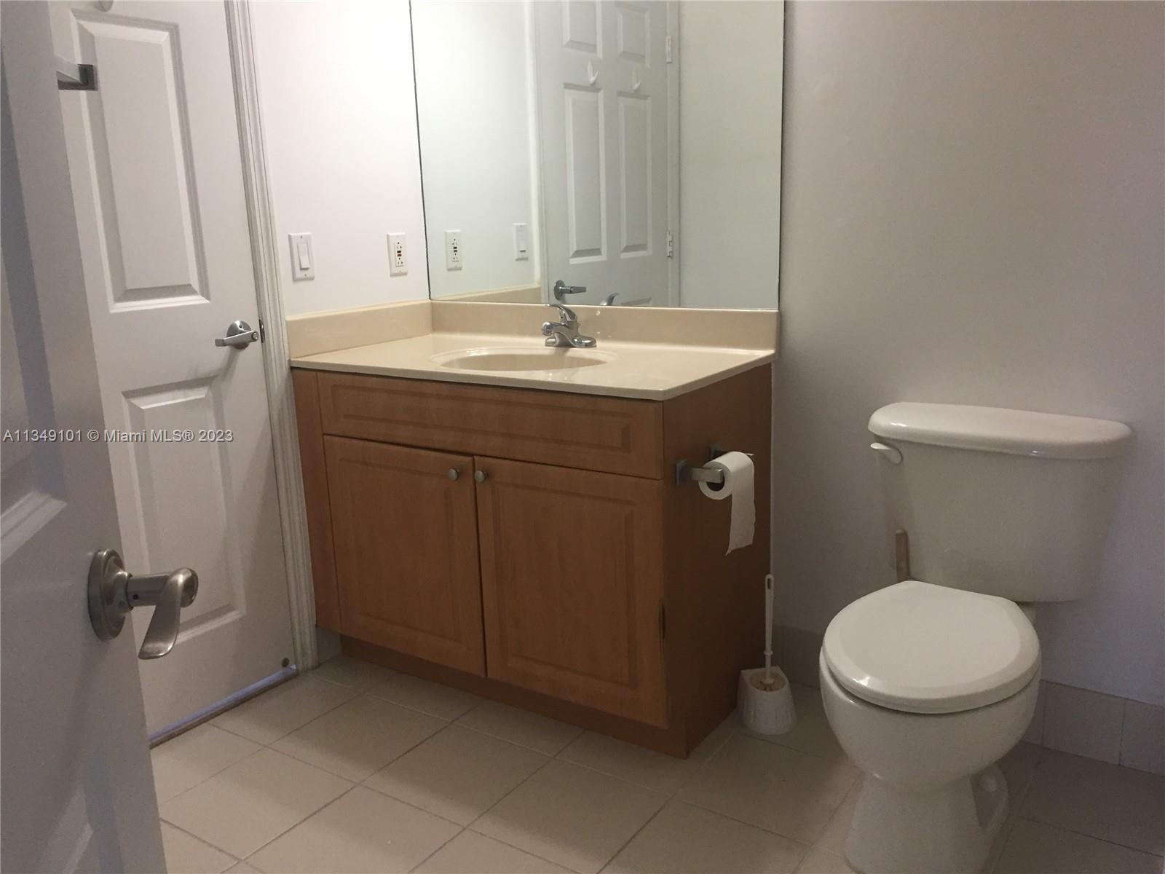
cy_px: 437
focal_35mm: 29
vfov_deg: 48.2
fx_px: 976
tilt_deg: -12.4
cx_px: 582
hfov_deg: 61.7
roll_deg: +1.4
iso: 50
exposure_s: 1/30
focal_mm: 4.15
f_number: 2.2
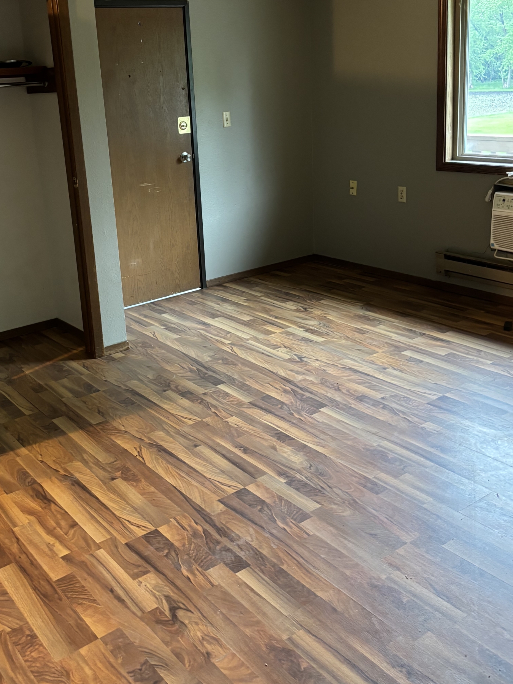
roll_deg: +3.9
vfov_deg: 49.6
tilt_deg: -14.1
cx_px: 195
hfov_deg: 38.4
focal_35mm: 37
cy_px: 248
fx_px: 731
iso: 400
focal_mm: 5.96
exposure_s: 1/40
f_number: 1.6
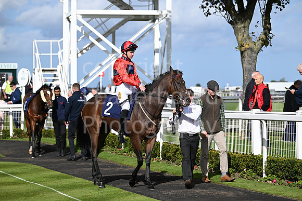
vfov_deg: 10.6
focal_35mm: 130
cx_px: 151
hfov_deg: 15.8
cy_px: 100
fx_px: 1091
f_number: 4
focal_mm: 130
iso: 500
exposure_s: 1/8000
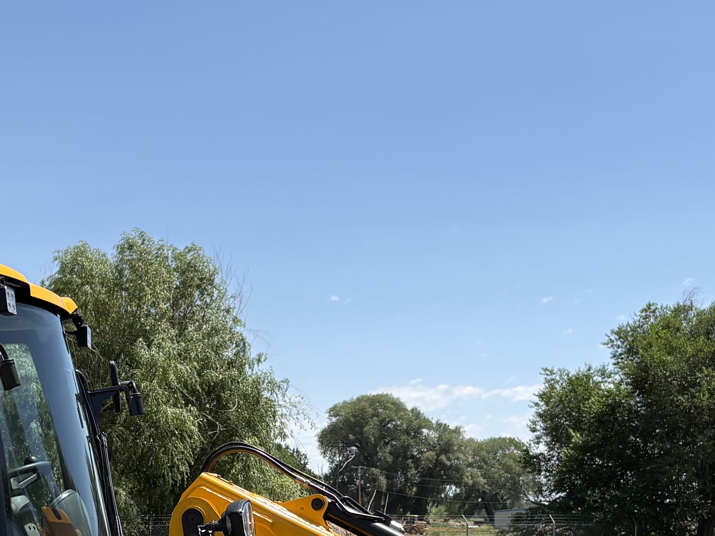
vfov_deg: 19.7
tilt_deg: +0.3
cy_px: 517
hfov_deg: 26.6
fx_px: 1508
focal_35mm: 73
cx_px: 298
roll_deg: +1.5
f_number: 1.6
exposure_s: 1/3623
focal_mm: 5.96
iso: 50
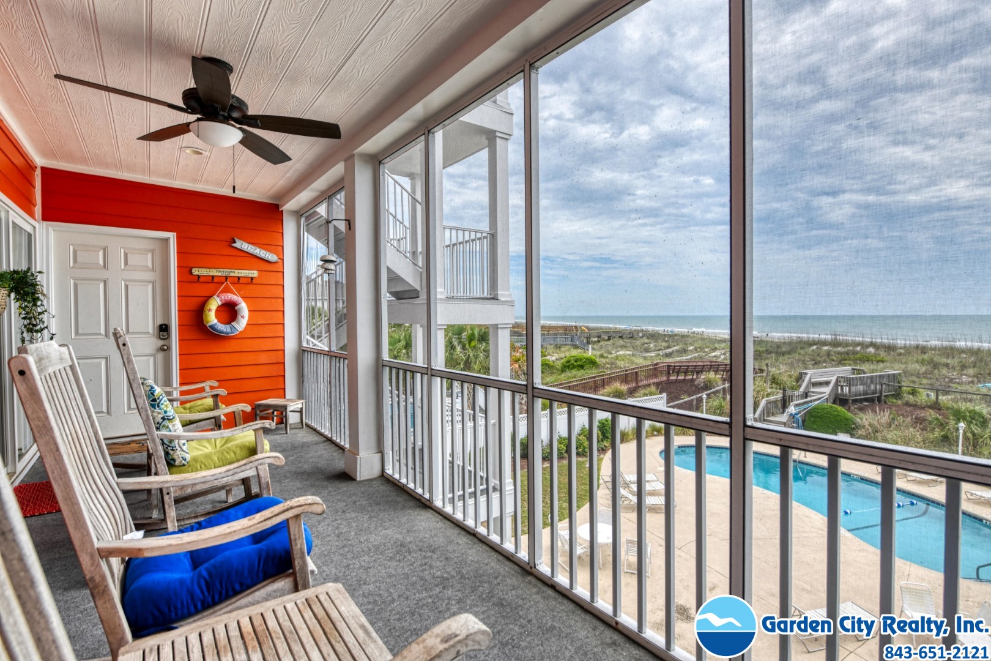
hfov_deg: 93.3
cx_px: 496
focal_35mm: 17
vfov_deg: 70.4
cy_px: 330
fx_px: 468
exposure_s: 1/60
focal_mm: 17
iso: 500
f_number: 9
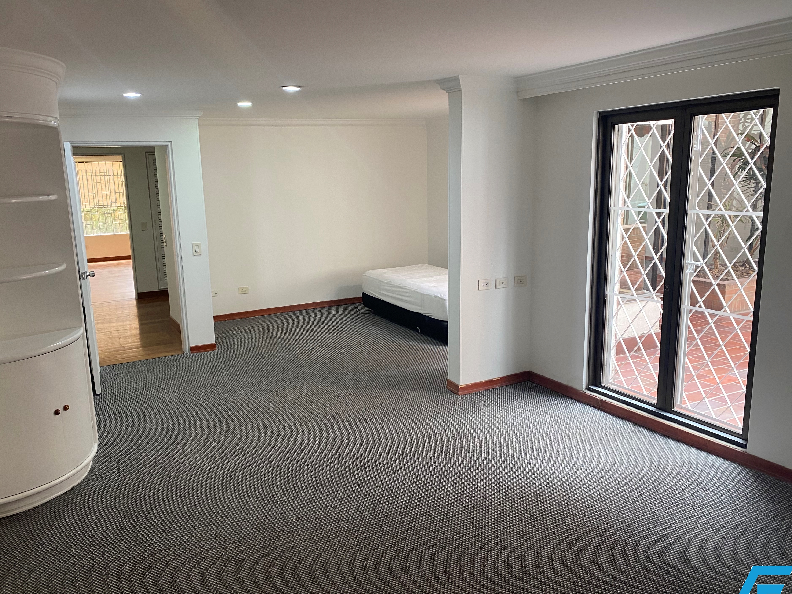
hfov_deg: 63.4
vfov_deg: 49.7
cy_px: 310
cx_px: 372
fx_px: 641
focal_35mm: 28
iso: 100
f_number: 1.8
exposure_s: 1/60
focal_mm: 4.25
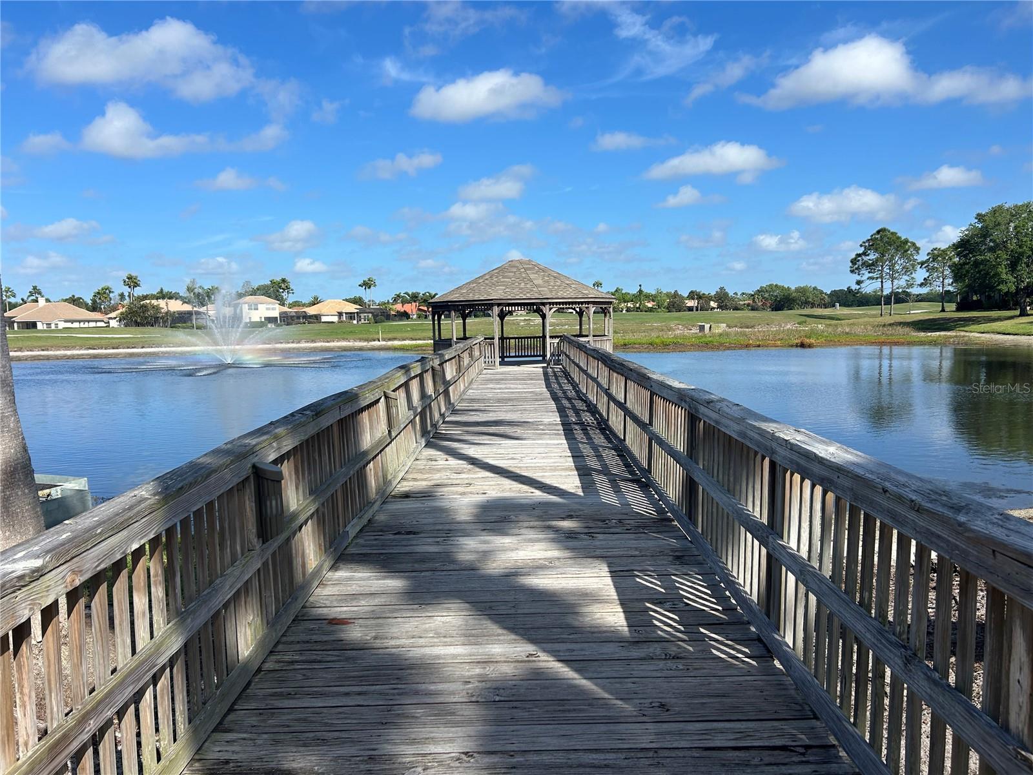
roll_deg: +1.6
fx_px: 776
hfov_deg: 67.3
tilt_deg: -5.5
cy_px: 388
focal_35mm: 26
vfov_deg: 53.1
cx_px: 516
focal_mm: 5.7
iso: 50
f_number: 1.5
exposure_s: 1/4630
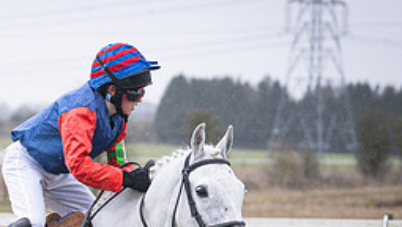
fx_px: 3222
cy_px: 313
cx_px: 8
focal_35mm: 302
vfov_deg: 4.0
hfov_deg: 7.1
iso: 1250
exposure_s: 1/1000
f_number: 2.8
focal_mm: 84
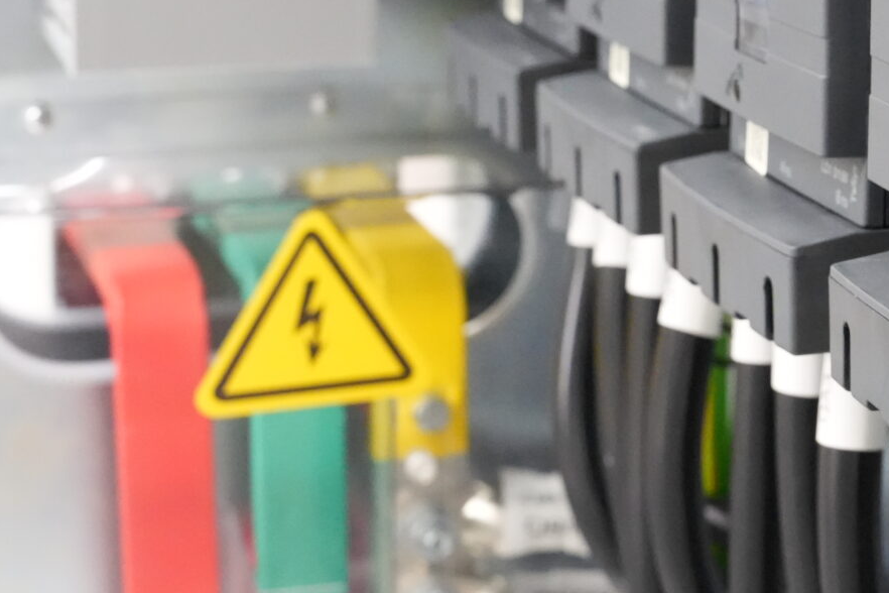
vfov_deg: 12.2
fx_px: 2741
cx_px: 948
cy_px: 4
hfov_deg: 17.8
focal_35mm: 111
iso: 12800
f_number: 8
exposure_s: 1/60
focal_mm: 51
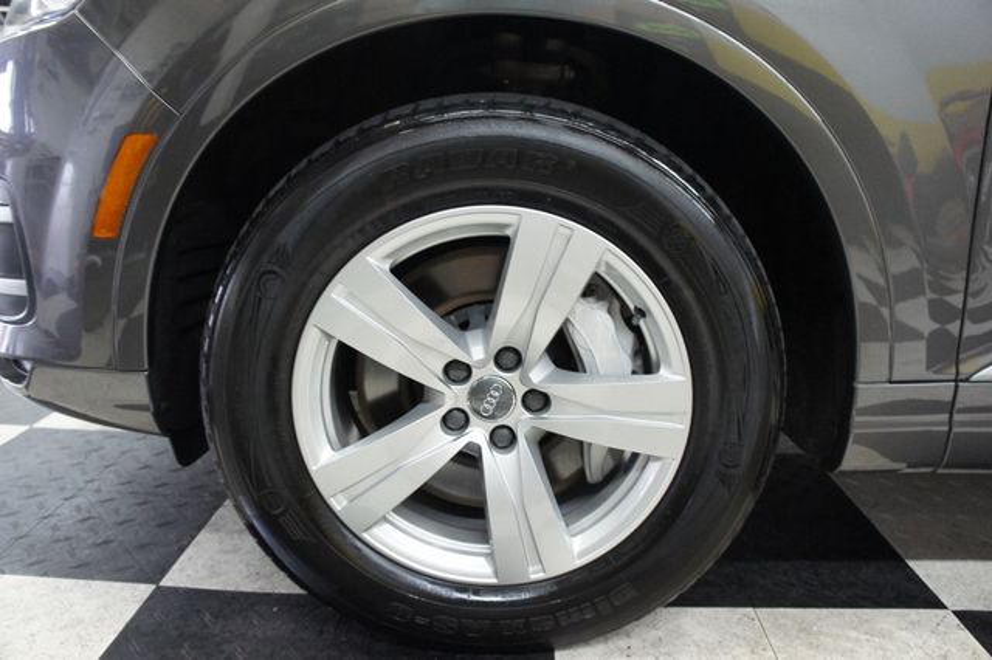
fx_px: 744
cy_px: 330
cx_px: 496
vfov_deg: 47.9
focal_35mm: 27
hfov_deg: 67.4
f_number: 3.5
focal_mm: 18
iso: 1600
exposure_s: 1/60
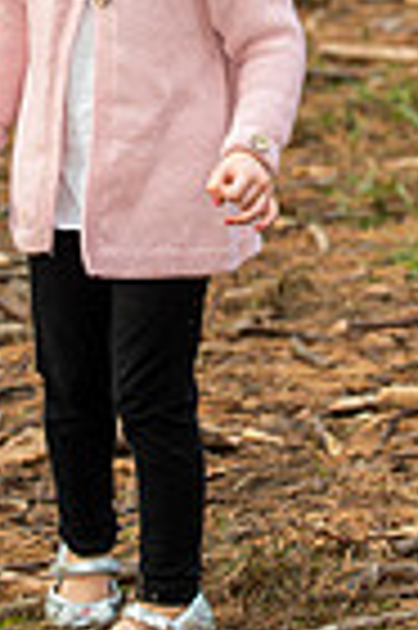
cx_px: 216
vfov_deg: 6.7
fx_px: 5342
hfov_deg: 4.5
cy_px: -112
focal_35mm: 306
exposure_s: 1/60
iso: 250
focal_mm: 95
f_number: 3.5
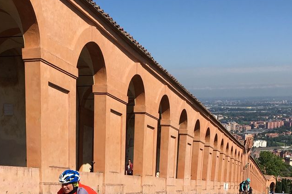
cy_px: 185
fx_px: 495
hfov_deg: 32.3
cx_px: 76
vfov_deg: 21.6
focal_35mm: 61
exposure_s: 1/2198
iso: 25
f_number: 2.2
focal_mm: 4.15
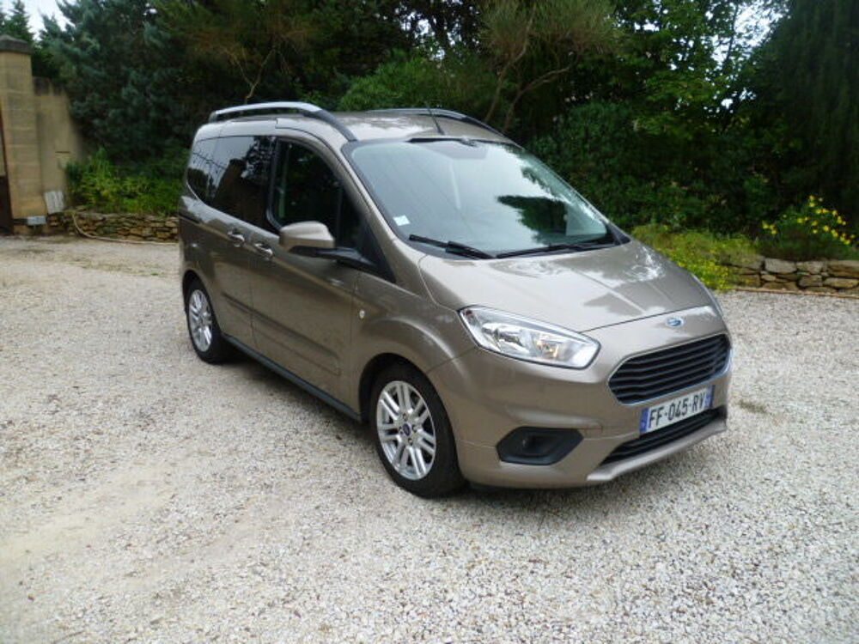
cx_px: 430
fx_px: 695
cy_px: 322
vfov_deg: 49.7
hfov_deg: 63.4
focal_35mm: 28
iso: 80
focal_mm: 5
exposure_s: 1/250
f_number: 2.8
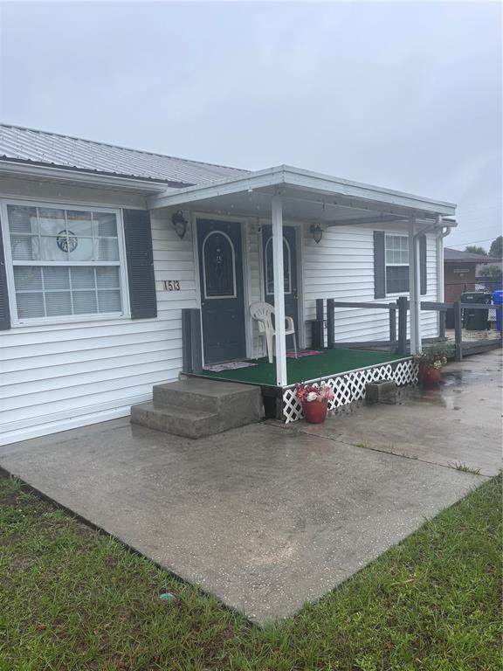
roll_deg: +2.7
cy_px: 336
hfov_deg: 53.1
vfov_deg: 67.3
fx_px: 504
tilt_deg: -7.5
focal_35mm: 26
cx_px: 252
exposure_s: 1/1328
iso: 50
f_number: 1.6
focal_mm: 5.96
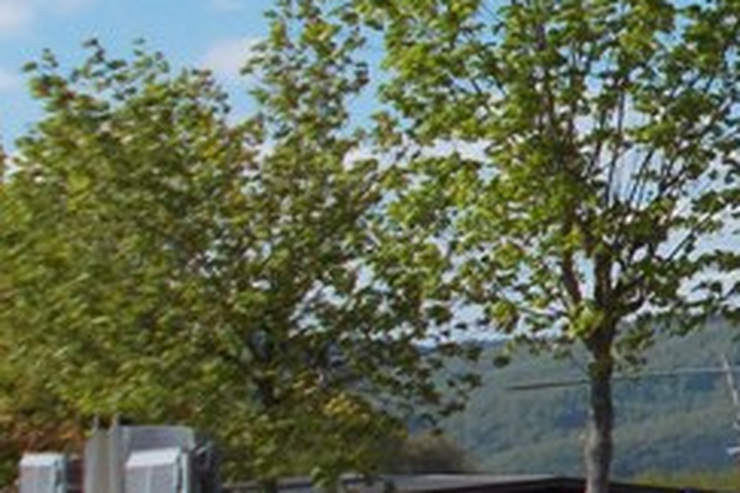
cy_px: 233
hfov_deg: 12.4
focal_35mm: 160
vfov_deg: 8.6
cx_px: 1011
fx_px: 3289
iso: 80
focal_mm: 6
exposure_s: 1/160
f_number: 9.2
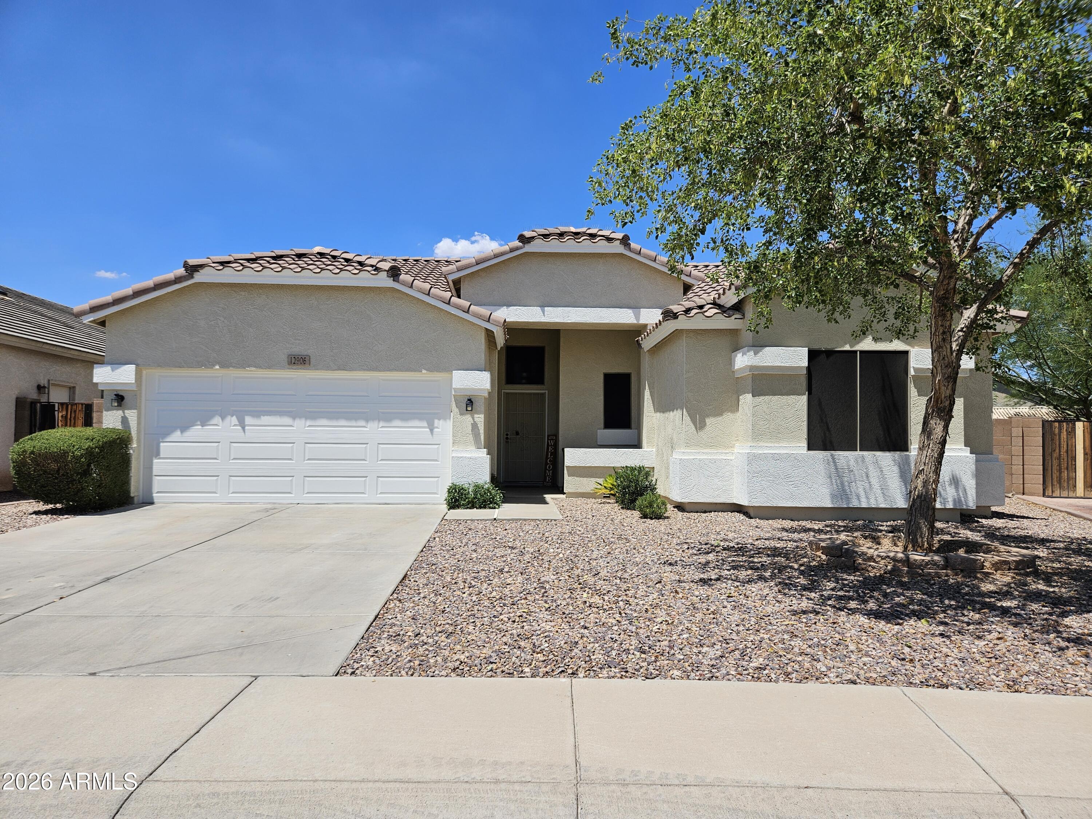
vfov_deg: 58.9
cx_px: 546
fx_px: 726
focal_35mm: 23
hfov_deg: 73.9
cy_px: 410
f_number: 1.8
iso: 25
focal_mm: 5.4
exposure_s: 1/2122
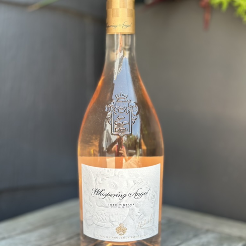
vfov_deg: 30.0
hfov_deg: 30.0
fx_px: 458
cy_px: 116
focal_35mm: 57
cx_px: 123
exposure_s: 1/359
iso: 80
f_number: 1.78
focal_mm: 6.86
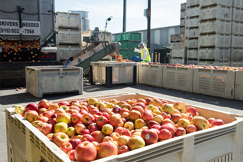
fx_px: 243
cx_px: 122
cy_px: 81
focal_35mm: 36
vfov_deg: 36.9
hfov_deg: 53.1
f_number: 5.6
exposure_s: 1/1250
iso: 400
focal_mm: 36
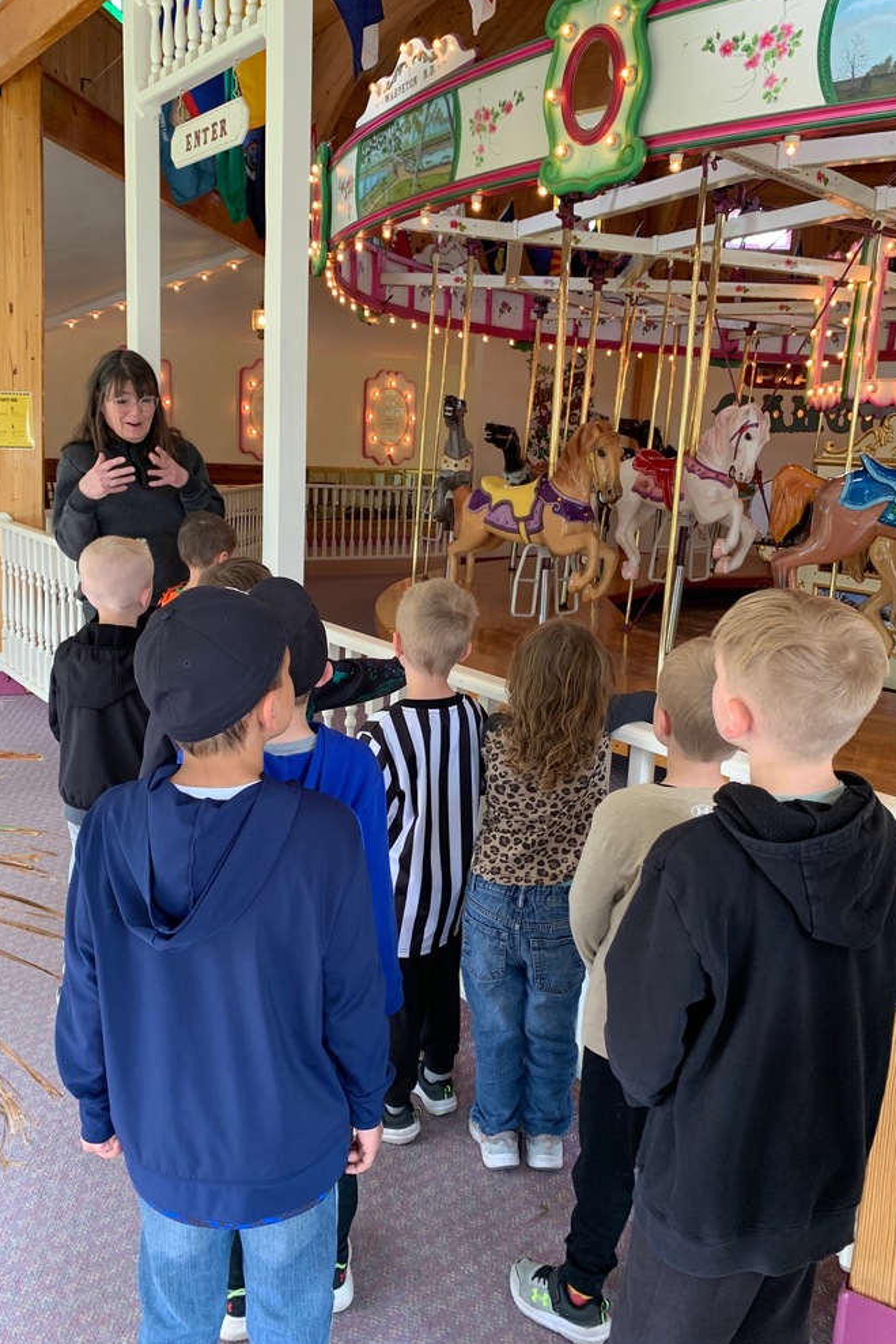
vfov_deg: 65.5
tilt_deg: -11.5
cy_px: 665
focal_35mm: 28
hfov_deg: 46.4
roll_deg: -2.6
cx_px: 427
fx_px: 1046
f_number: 1.8
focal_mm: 4.25
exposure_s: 1/60
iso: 100
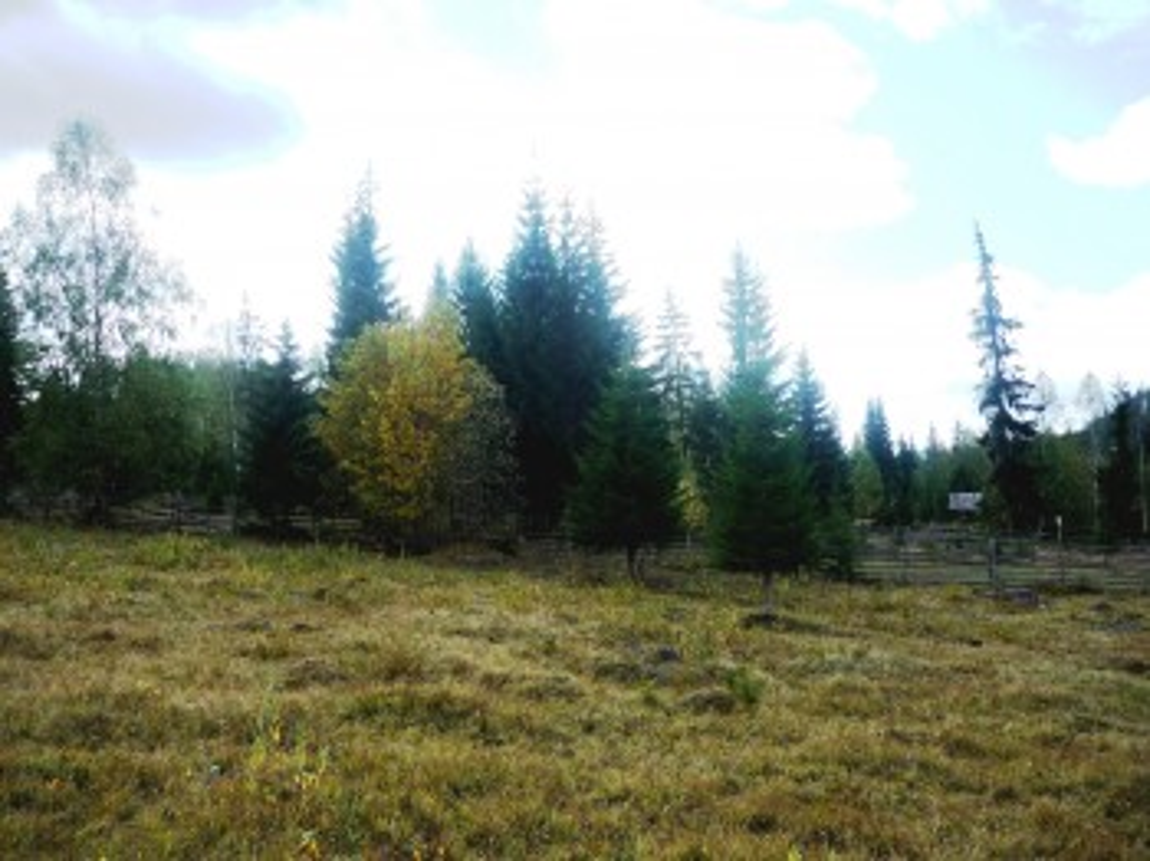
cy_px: 430
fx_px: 1096
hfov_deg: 55.4
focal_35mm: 33
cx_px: 575
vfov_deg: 42.9
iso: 100
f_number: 2.8
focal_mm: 5.5
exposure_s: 1/800
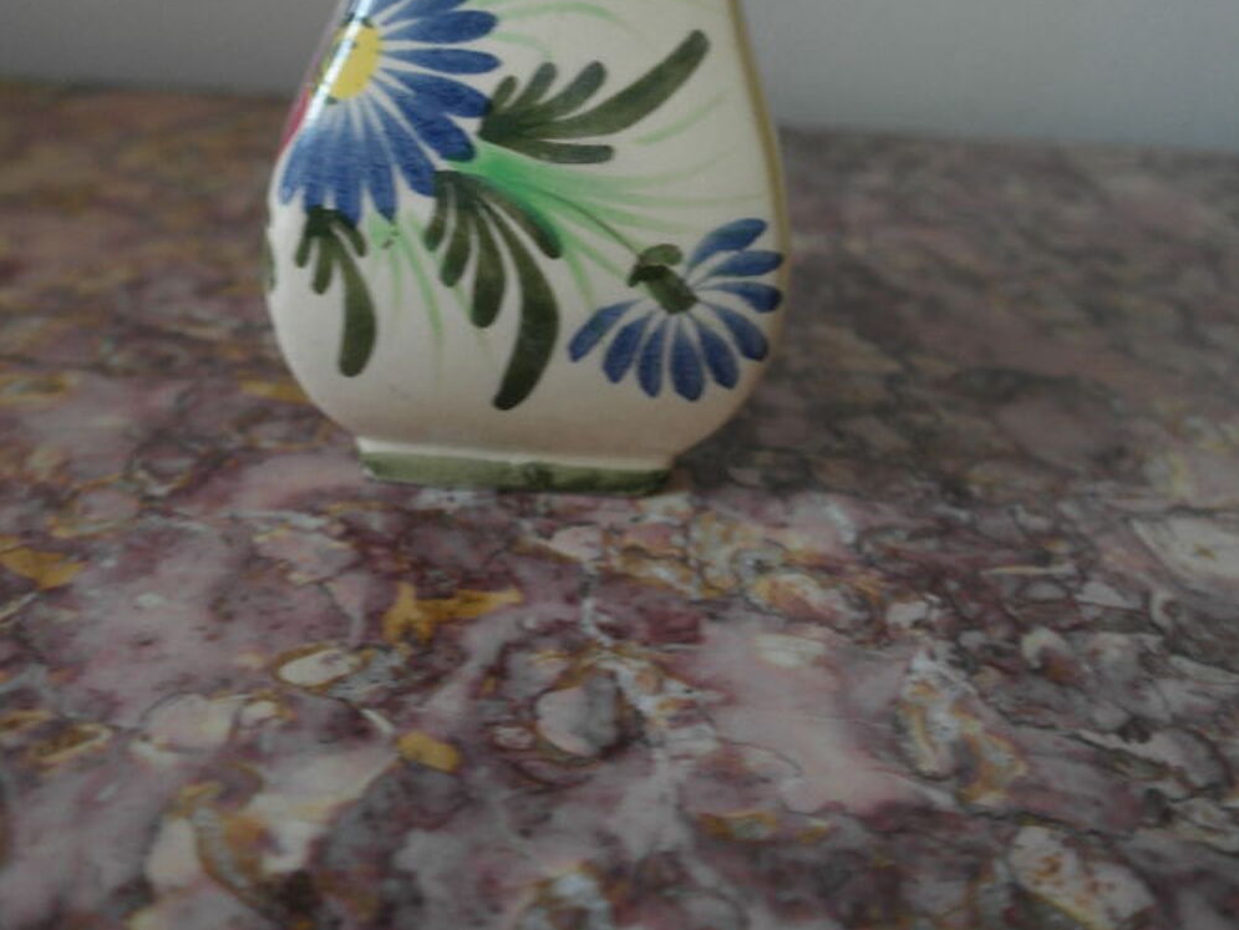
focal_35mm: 42
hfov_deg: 44.8
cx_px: 621
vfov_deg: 32.9
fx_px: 1504
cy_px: 119
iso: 800
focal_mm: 19
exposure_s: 1/20
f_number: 3.5
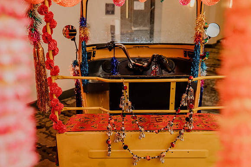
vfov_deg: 37.1
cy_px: 84
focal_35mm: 36
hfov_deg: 53.6
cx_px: 126
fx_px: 249
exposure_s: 1/160
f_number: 3.2
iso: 2000
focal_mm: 35
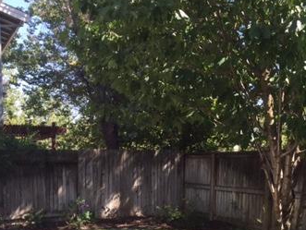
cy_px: 199
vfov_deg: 25.5
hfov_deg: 33.8
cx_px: 217
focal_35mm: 56
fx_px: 496
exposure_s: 1/494
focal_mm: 4.15
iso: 32
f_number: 2.2
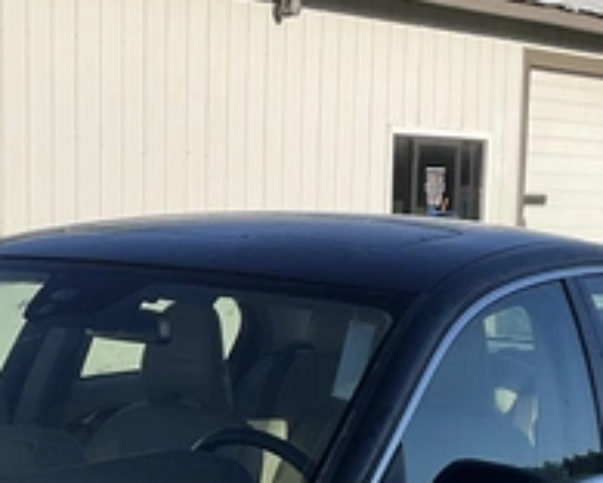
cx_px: 31
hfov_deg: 17.3
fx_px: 1945
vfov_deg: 13.8
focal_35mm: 109
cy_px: 556
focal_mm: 3
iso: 25
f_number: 1.8
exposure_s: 1/2320
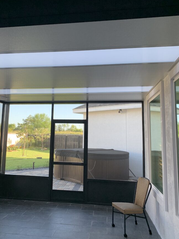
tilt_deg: +8.5
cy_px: 108
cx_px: 75
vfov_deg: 58.2
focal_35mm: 31
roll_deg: -1.9
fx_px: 214
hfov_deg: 45.3
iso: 64
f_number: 1.8
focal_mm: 4.25
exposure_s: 1/121
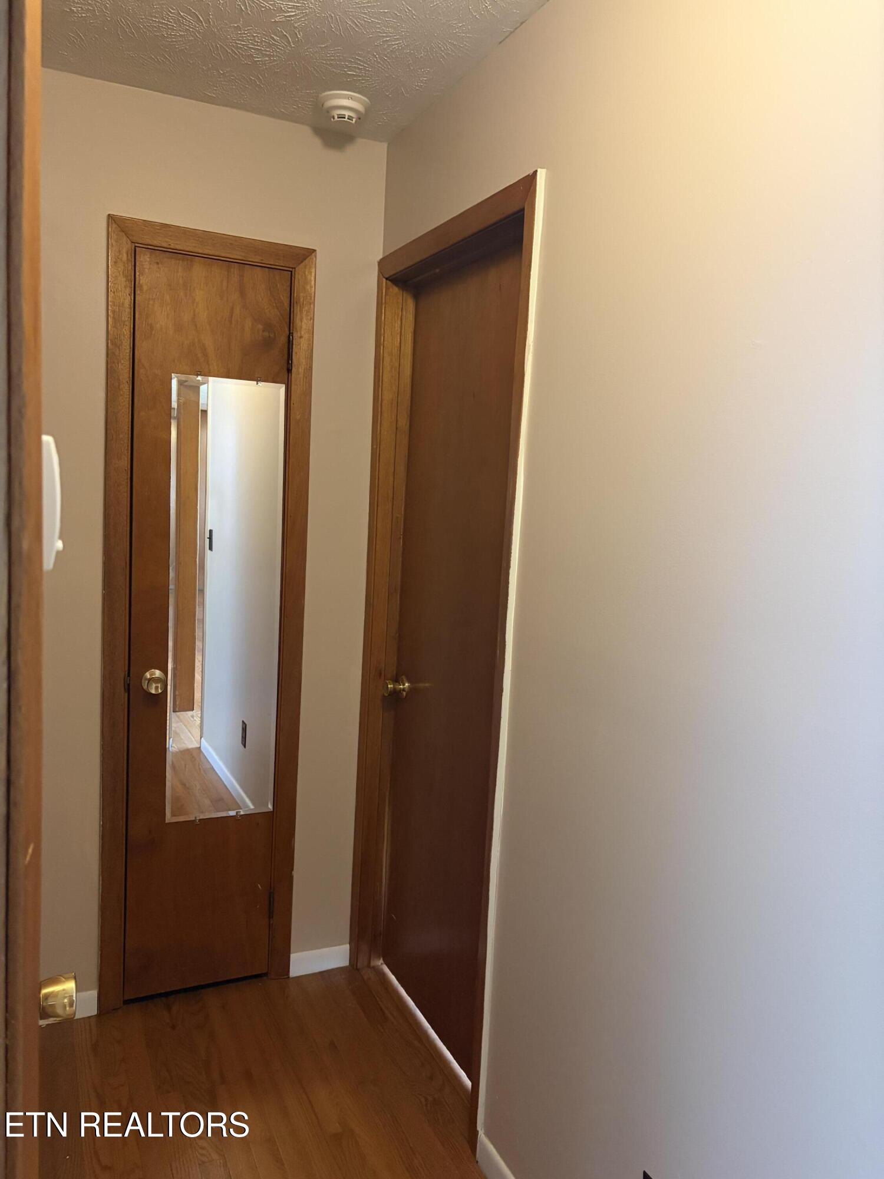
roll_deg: -2.8
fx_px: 885
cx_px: 442
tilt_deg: -6.6
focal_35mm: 26
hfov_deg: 53.1
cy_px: 590
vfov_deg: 67.3
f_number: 1.6
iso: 500
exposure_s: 1/40
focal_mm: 5.96
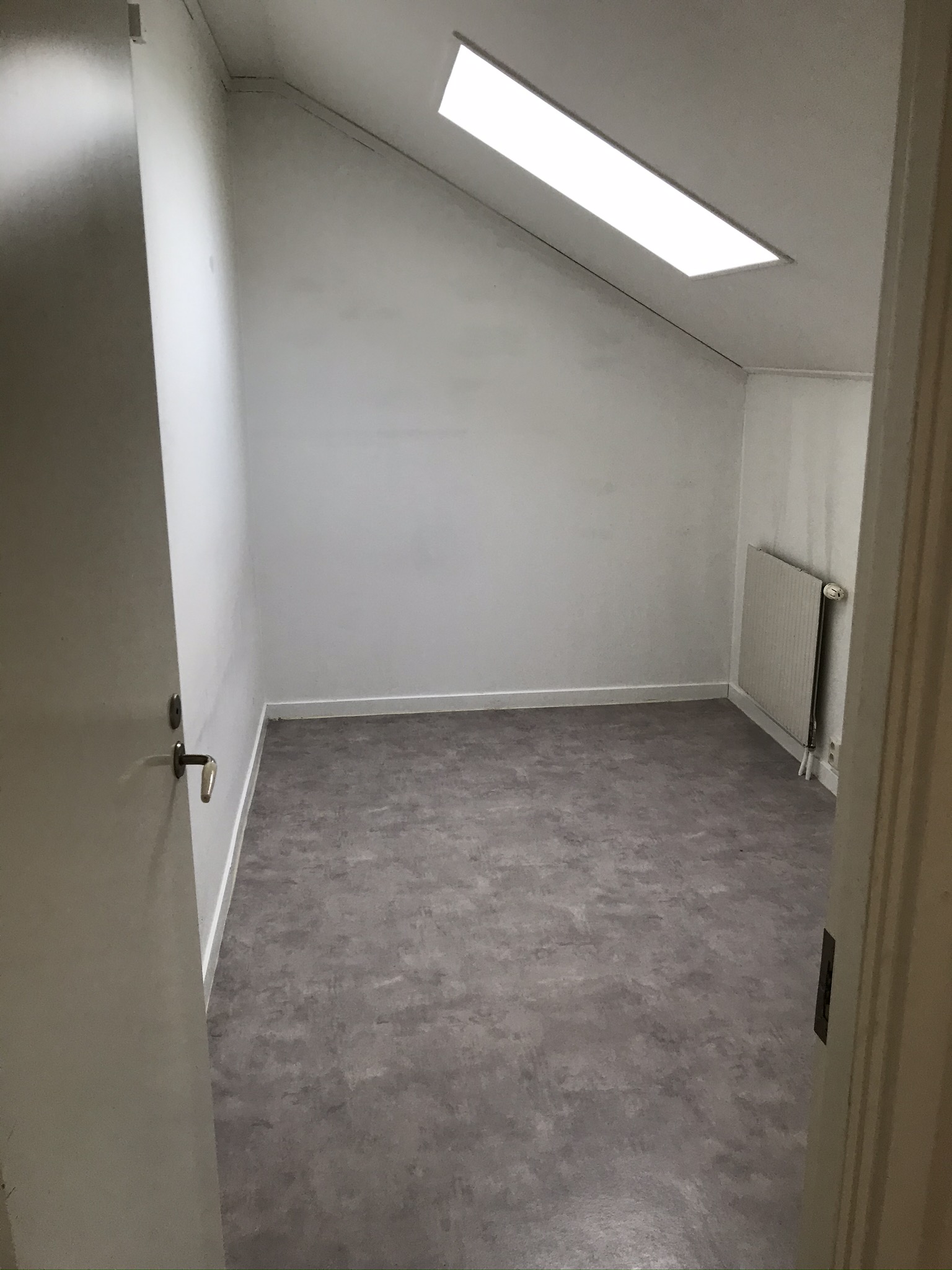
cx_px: 476
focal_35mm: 28
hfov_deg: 49.7
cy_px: 635
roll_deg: +1.1
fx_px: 1027
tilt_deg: -14.2
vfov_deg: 63.4
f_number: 1.8
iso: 25
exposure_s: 1/33
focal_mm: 3.99
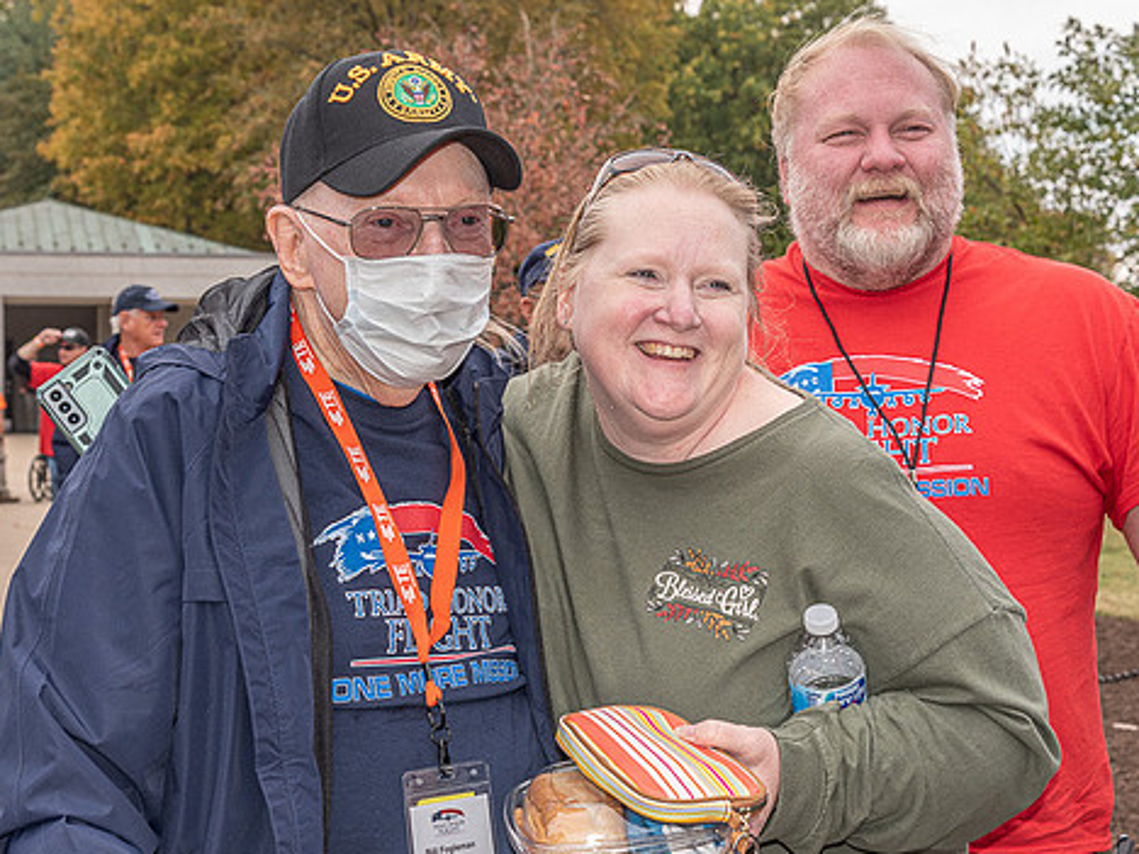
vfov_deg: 23.6
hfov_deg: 31.2
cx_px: 582
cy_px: 405
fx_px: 2040
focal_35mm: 62
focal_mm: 52
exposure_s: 1/250
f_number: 8
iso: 500
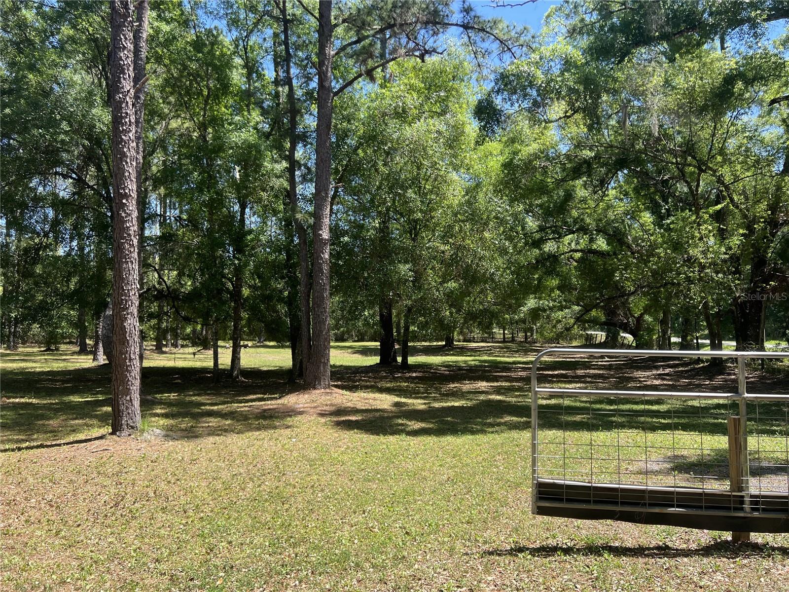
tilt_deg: +3.1
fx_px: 593
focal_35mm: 26
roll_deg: -0.6
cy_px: 296
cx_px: 394
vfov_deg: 53.1
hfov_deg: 67.3
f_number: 1.5
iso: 50
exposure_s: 1/1009
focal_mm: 5.7
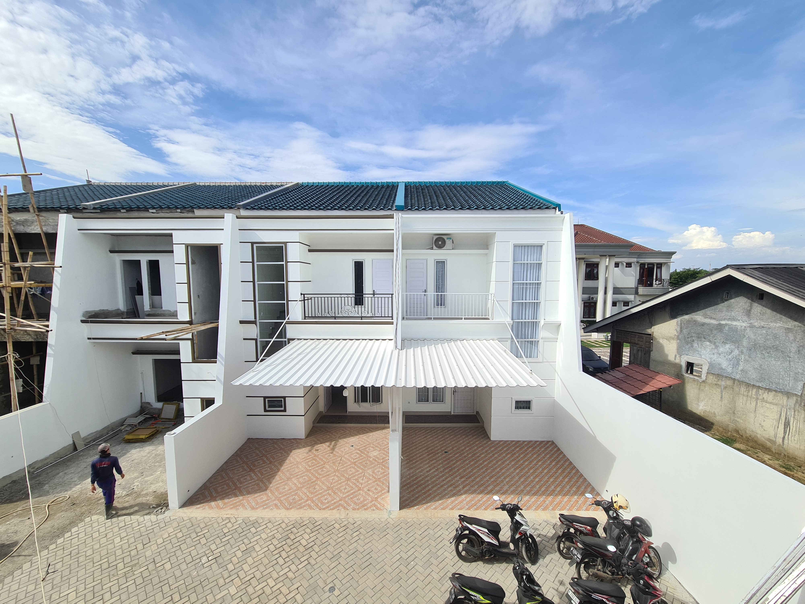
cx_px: 402
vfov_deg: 89.9
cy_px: 302
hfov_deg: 106.2
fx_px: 302
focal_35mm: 13
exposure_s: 1/1452
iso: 64
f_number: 2.2
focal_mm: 2.22
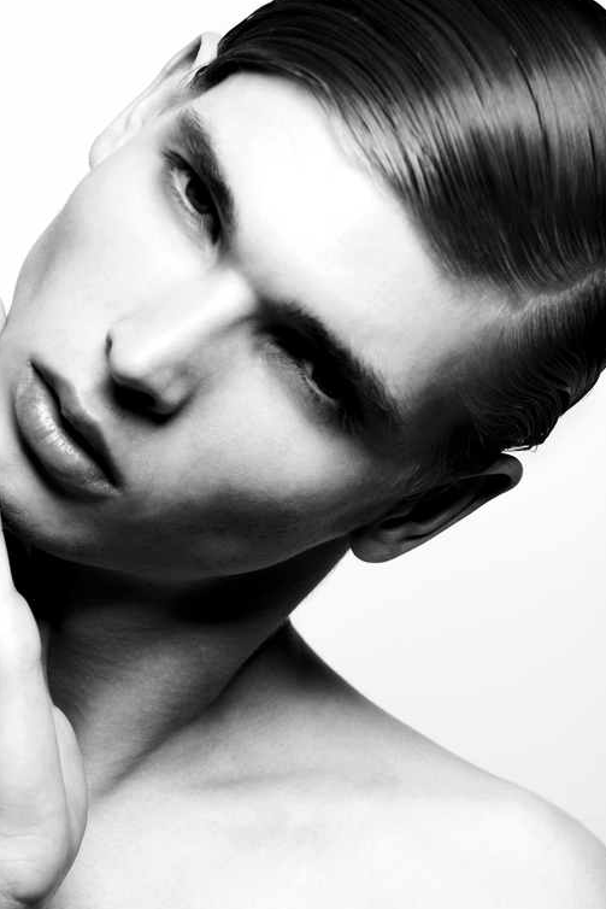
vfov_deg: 8.2
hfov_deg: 5.5
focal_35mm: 252
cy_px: 487
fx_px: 6360
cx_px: 254
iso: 100
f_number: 11
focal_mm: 200
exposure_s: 1/200
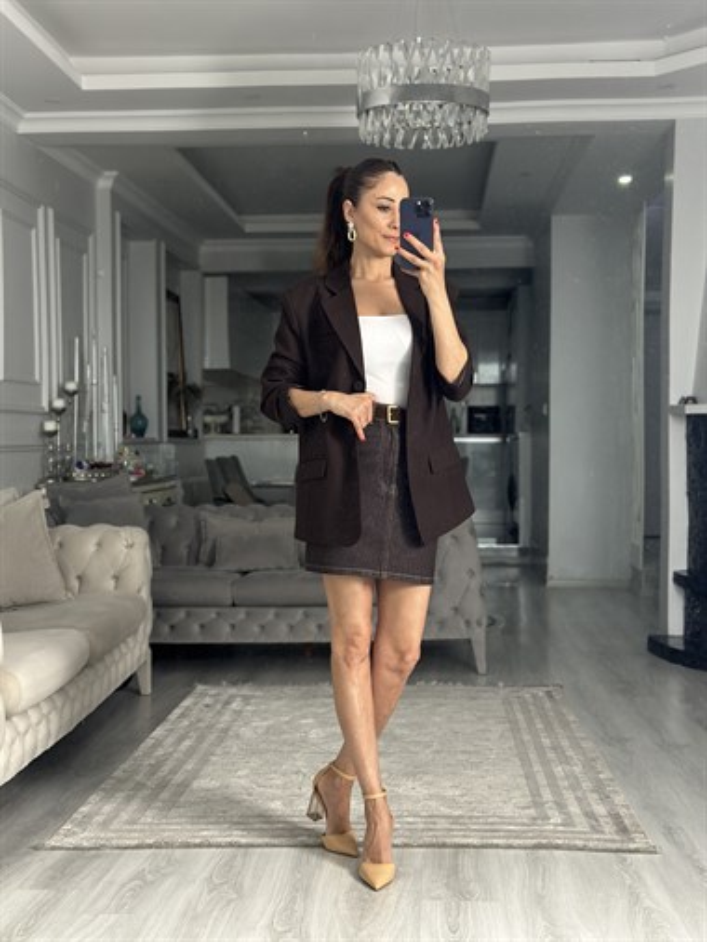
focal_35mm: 48
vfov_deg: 39.6
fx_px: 1306
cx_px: 354
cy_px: 471
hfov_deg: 30.3
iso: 125
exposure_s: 1/50
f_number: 1.78
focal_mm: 6.86
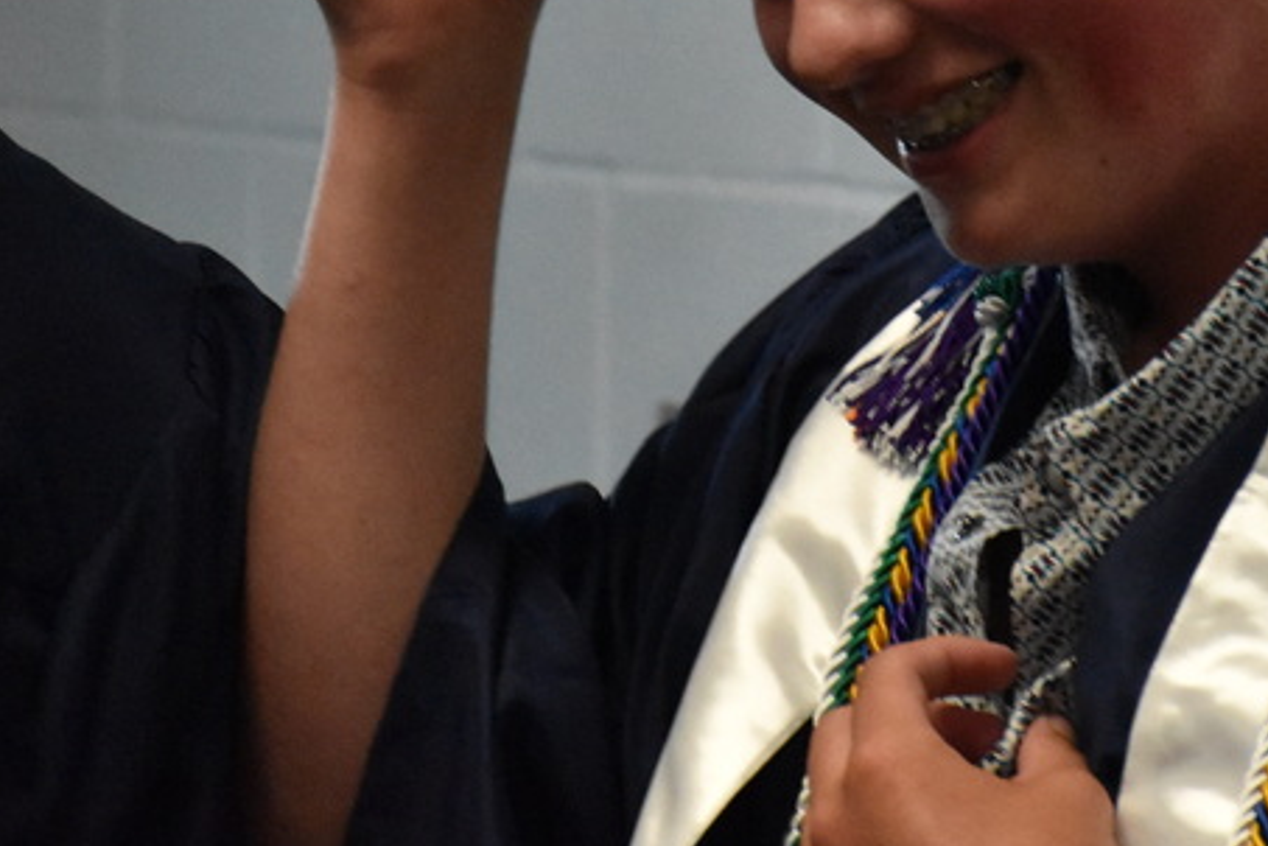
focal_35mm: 322
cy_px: -4
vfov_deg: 4.3
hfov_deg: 6.4
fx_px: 11345
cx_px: 649
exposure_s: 1/320
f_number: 5.3
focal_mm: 95
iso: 6400
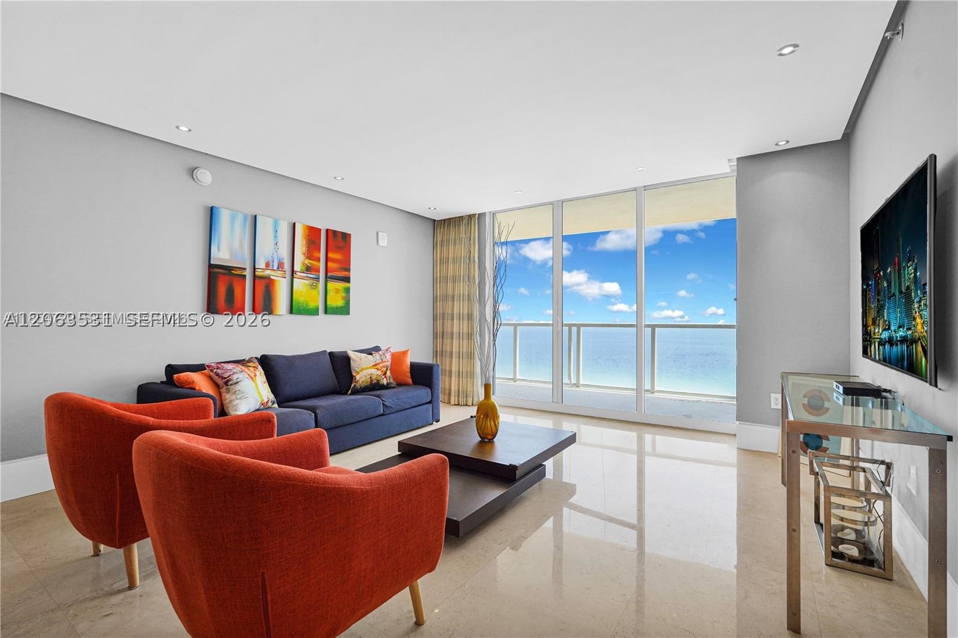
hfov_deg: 96.7
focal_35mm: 16
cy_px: 319
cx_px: 479
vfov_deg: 73.7
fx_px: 426
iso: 125
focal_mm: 16
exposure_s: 1/30
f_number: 9
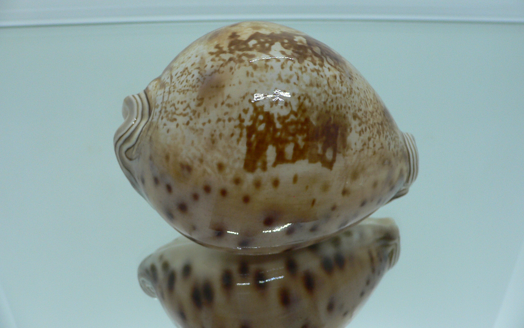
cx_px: 264
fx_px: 543
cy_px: 157
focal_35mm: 38
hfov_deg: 51.5
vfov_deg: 33.6
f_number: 2.8
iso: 100
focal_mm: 4.6
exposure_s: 1/60
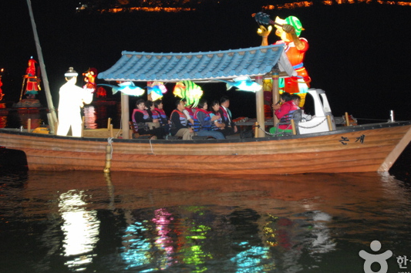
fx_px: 673
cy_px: 111
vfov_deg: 22.9
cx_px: 216
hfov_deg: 34.0
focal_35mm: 59
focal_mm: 30
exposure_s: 1/60
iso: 800
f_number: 2.8
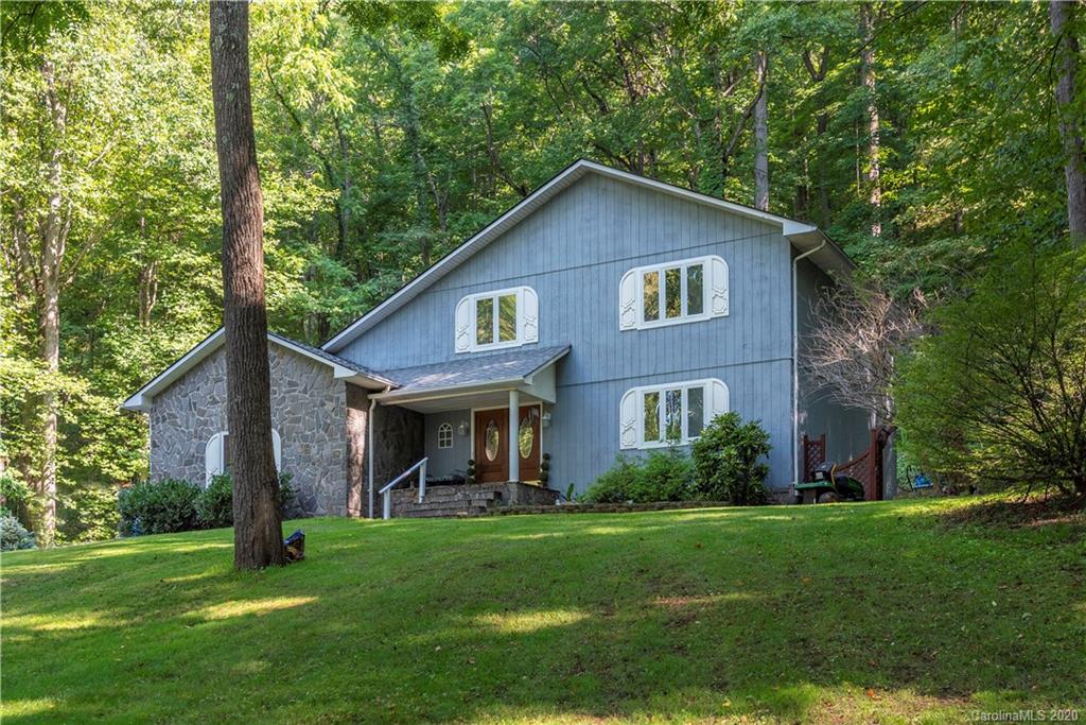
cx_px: 543
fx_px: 1056
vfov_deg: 37.9
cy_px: 362
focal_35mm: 35
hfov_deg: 54.4
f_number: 7.1
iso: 320
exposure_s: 1/125
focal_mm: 35
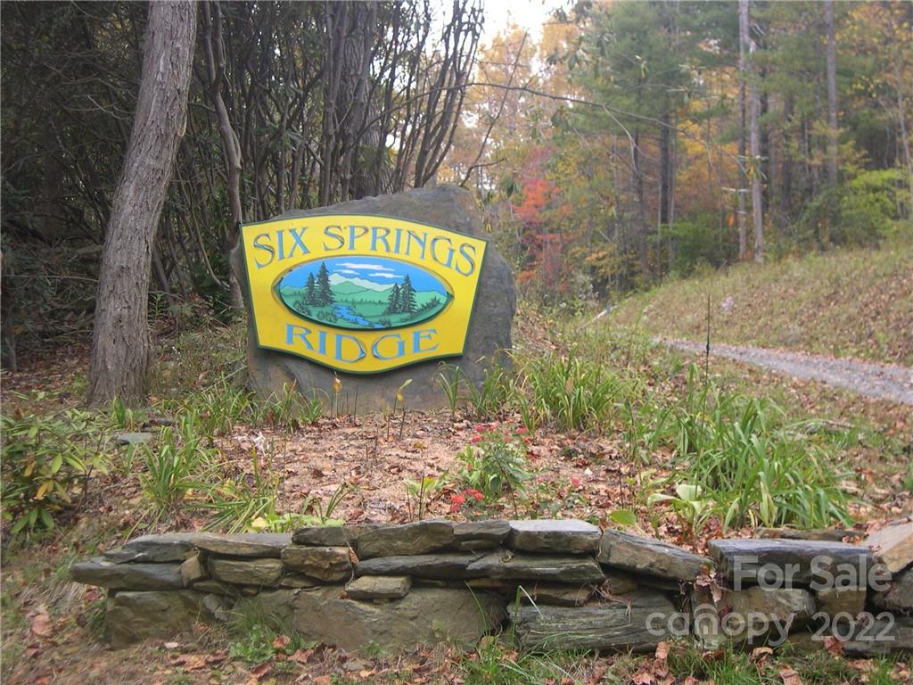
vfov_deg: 25.7
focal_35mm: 57
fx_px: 1503
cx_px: 456
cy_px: 342
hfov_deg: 33.8
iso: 100
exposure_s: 1/64.4
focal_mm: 12.2
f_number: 3.4
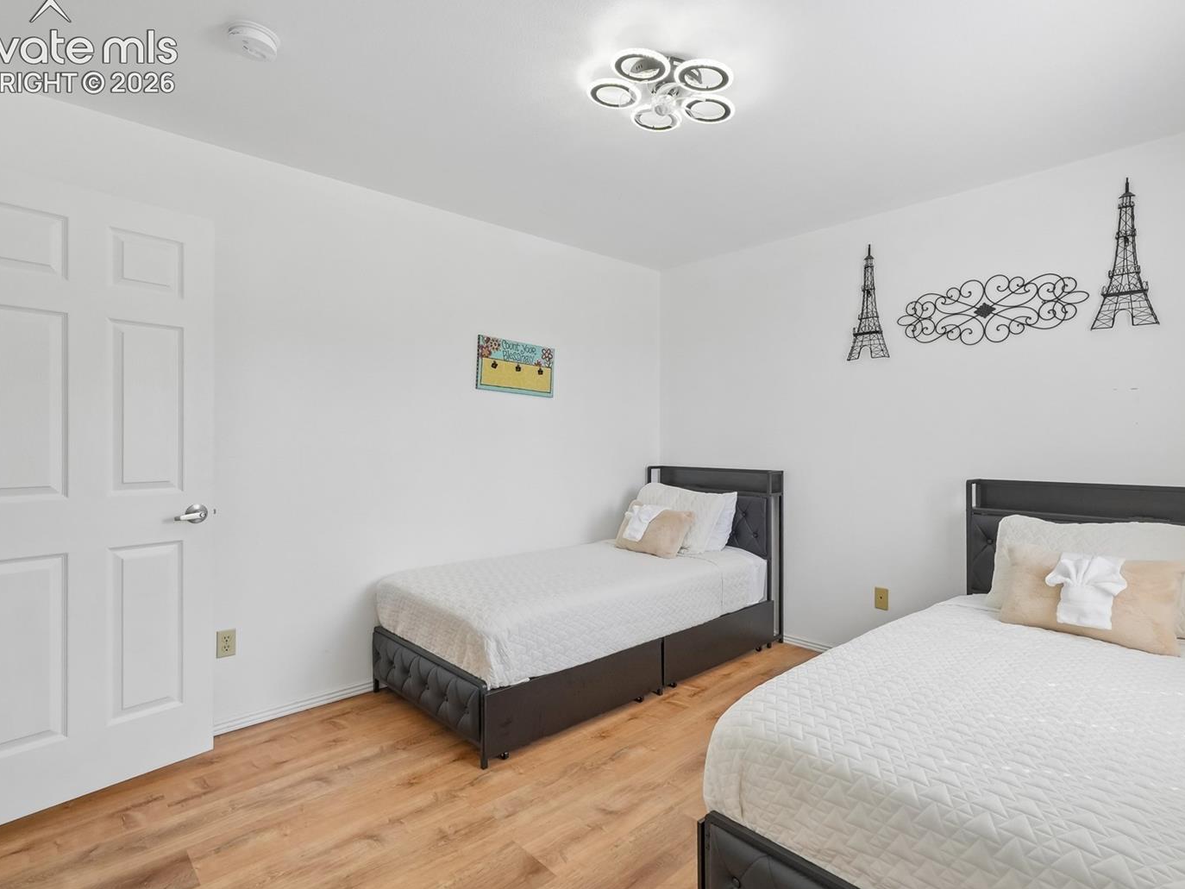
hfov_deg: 88.7
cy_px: 438
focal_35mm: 18
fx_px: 605
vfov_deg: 72.6
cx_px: 610
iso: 800
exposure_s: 1/60
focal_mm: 10.4
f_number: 8
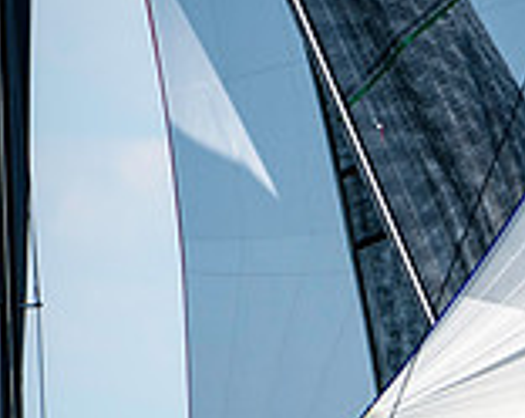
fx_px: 25233
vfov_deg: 0.9
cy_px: 619
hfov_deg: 1.2
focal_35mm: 1628
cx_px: 559
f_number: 5
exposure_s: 1/3200
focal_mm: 310
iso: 400
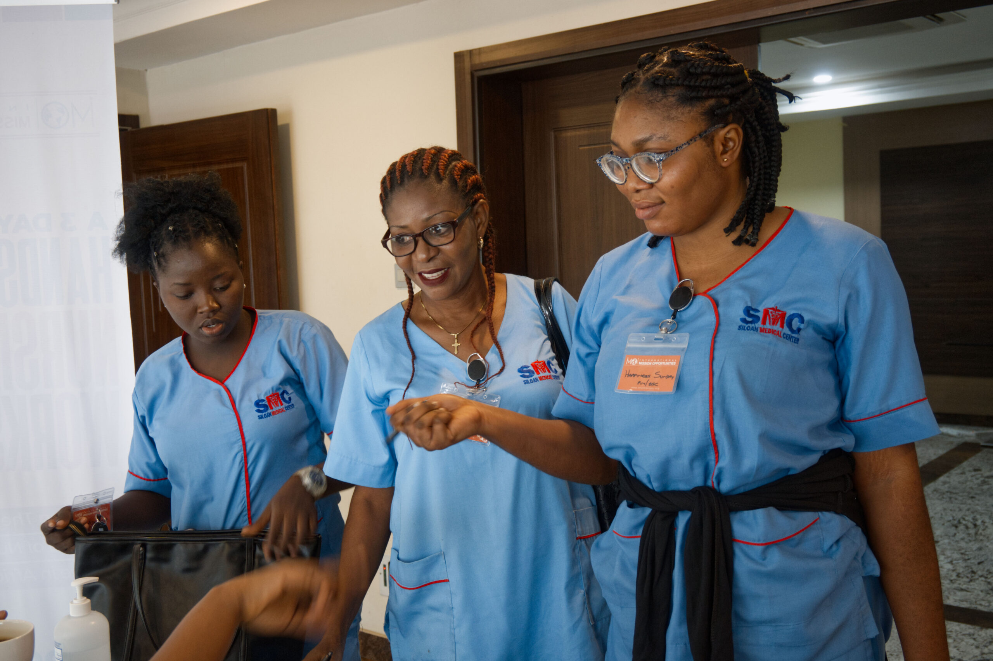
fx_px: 1013
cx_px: 496
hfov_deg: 52.2
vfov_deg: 36.1
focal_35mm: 37
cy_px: 330
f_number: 4.5
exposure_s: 1/30
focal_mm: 24.5
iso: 2000
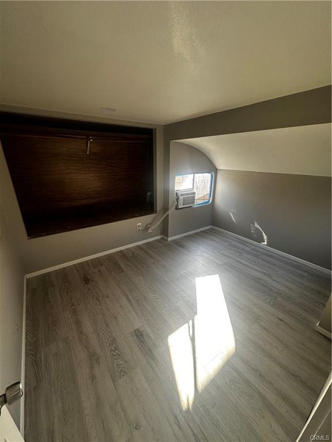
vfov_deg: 102.1
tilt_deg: -19.9
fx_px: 179
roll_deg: -1.2
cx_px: 166
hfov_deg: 85.7
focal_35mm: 14
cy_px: 221
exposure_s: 1/99
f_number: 2.2
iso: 100
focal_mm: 2.22
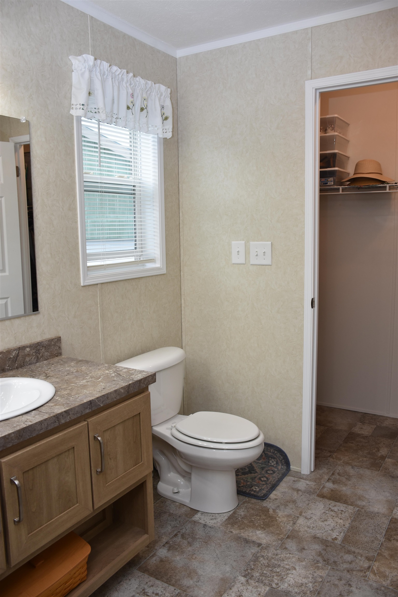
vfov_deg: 61.9
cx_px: 199
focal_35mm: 30
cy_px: 298
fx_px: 497
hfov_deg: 43.6
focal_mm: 20
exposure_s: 1/60
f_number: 4
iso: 200
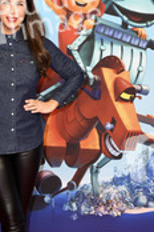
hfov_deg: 14.7
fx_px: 598
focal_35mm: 93
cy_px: 84
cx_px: 72
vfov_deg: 21.8
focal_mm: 27
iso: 640
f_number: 4.5
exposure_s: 1/160
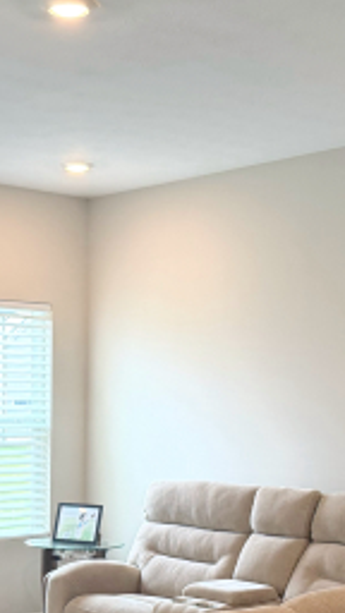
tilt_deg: -6.2
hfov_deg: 17.6
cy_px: 532
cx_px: 63
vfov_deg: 29.9
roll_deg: -0.6
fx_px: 1106
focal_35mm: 68
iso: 200
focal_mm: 6.76
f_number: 1.78
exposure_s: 1/207
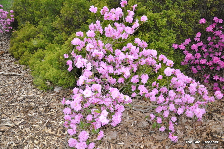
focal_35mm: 36
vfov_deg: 36.8
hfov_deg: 53.2
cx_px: 112
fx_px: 224
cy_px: 74
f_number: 3.8
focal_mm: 24
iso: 800
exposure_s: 1/60
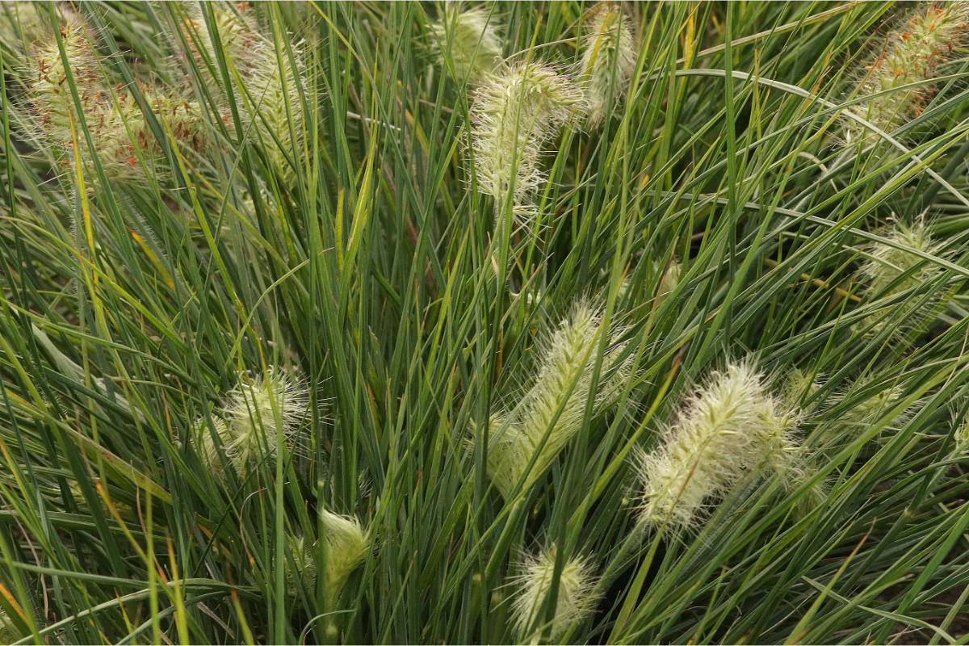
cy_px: 323
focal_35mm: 150
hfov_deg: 13.7
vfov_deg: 9.1
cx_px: 484
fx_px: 4037
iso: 1600
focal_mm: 100
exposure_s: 1/160
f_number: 16
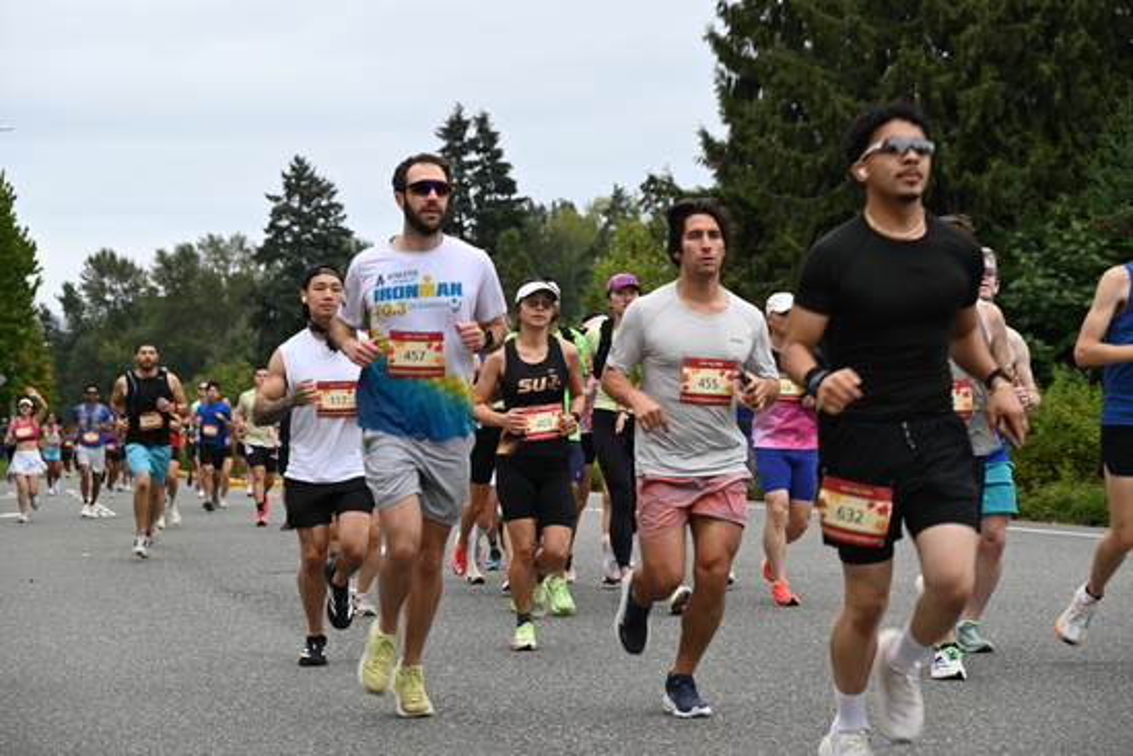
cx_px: 566
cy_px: 378
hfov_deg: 22.4
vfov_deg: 15.0
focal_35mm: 91
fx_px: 2865
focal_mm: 91
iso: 400
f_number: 6.3
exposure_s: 1/160
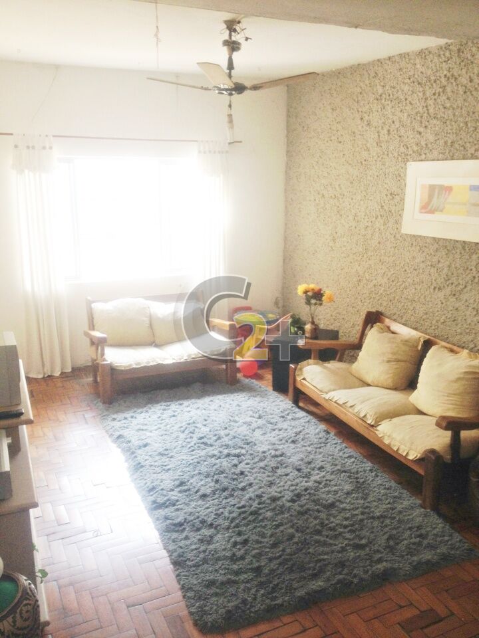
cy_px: 319
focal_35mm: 35
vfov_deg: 52.6
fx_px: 646
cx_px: 240
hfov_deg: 40.7
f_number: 2.4
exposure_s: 1/40
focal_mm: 4.28
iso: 64
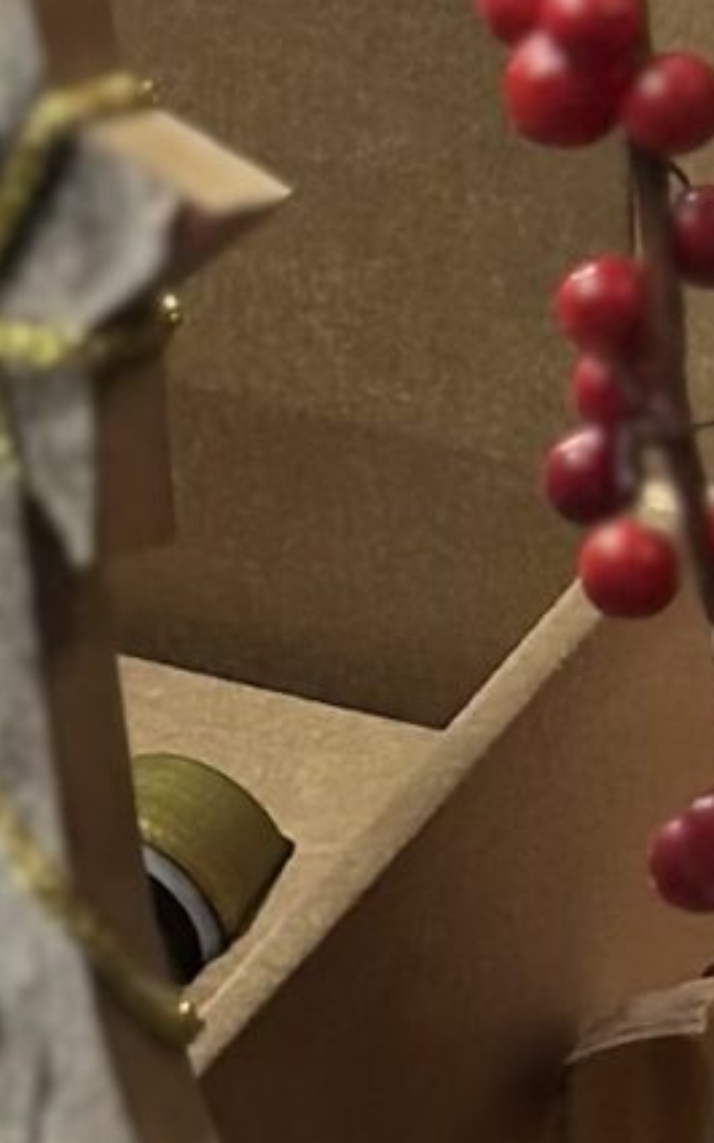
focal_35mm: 306
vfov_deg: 6.9
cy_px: 250
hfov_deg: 4.1
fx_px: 9533
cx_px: -1543
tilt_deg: -18.4
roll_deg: -2.1
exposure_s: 1/50
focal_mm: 6.86
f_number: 1.78
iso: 100
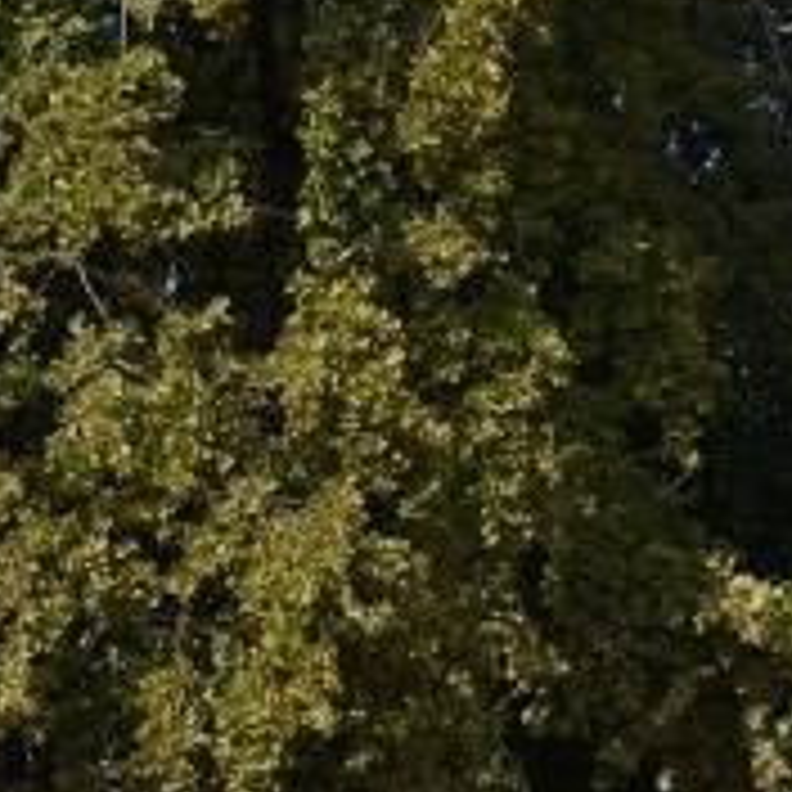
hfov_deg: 16.2
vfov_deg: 16.1
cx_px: -94
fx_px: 2692
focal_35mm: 104
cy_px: 952
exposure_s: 1/200
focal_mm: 18
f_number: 7.1
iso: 100
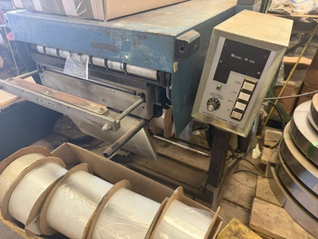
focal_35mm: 24
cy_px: 120
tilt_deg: -32.0
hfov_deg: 71.6
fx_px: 220
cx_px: 159
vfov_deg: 56.8
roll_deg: -2.0
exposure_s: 1/60
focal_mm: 6.76
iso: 320
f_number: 1.78
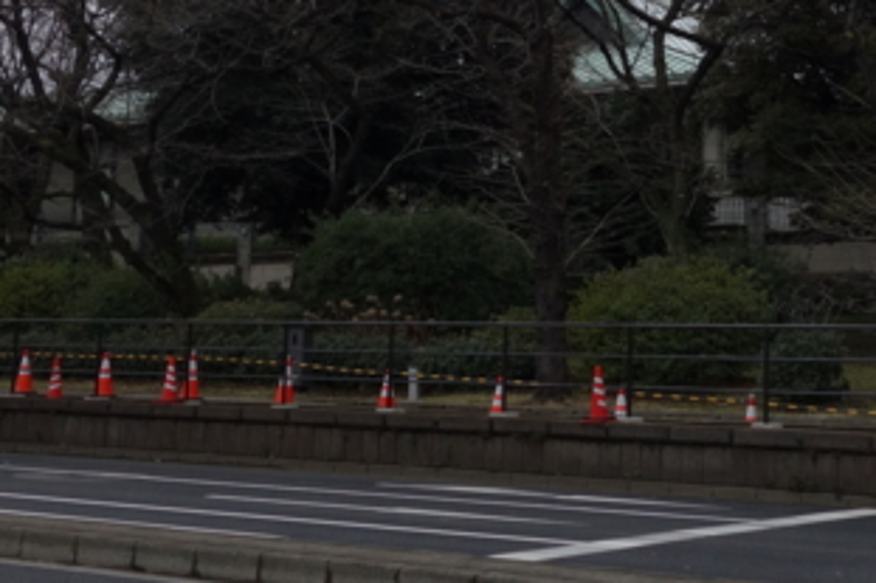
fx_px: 1751
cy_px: -24
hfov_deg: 27.8
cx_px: 608
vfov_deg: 18.3
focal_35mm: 72
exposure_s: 1/250
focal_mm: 10.4
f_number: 5.6
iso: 320
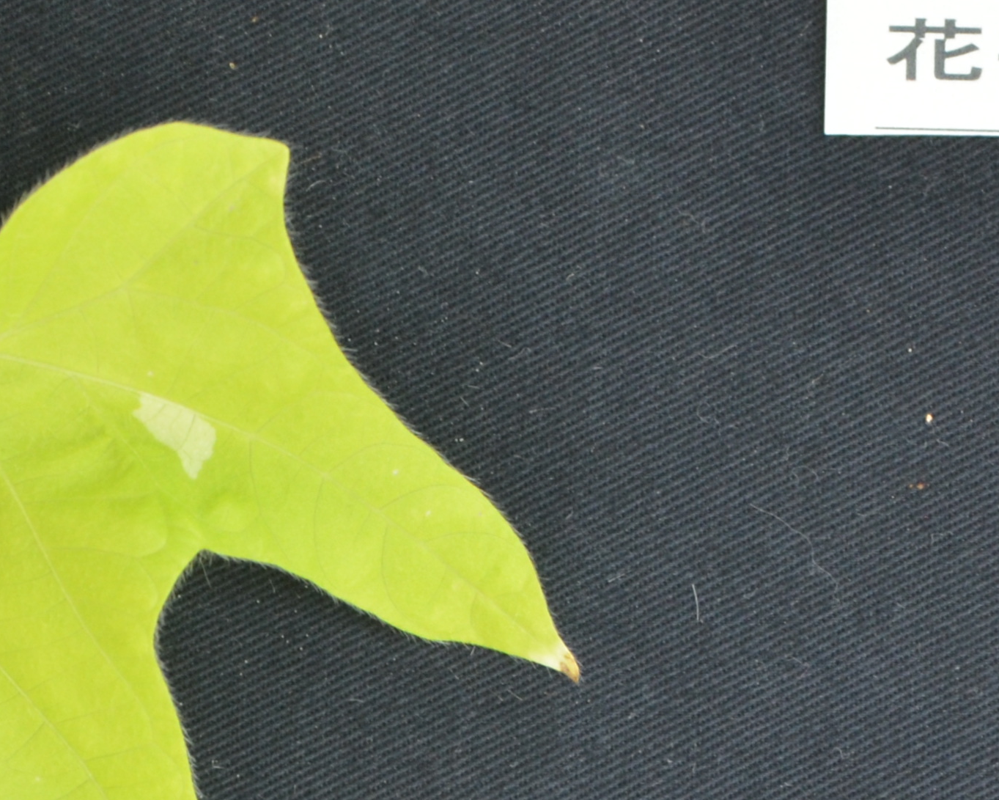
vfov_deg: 3.6
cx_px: 10
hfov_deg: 4.5
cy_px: 768
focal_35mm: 432
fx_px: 12766
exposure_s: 1/125
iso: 560
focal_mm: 85
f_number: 5.6
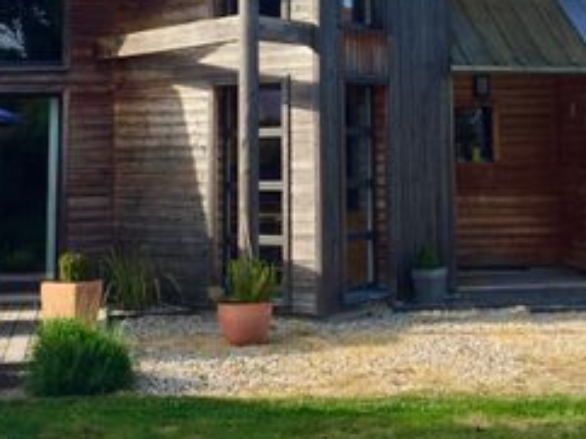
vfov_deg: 19.6
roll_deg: -1.2
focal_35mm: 72
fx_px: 1218
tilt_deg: +8.9
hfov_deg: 27.1
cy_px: -29
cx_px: 308
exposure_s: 1/760
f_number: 2.2
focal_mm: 4.15
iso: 32
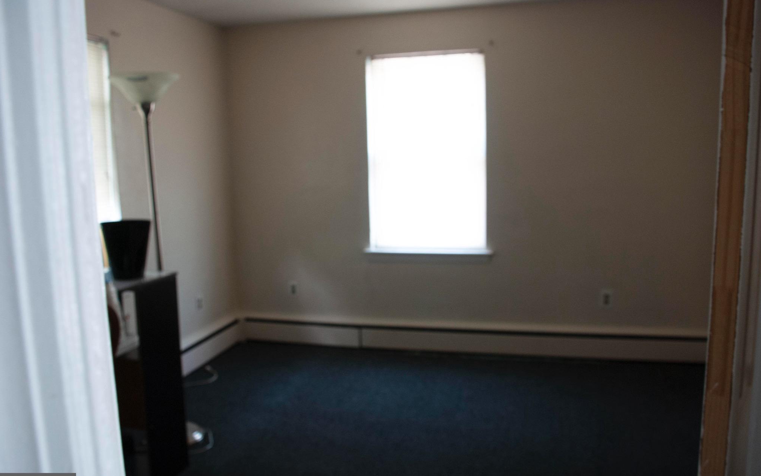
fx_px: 643
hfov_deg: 61.2
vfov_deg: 40.6
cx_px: 378
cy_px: 243
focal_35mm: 31
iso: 250
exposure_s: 1/20
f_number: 4
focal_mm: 20
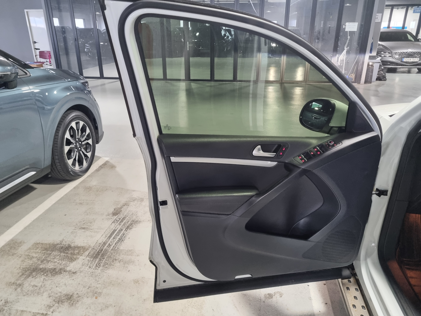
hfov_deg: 67.3
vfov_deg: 53.1
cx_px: 210
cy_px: 158
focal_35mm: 26
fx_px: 316
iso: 640
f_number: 1.8
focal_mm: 5.4
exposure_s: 1/40
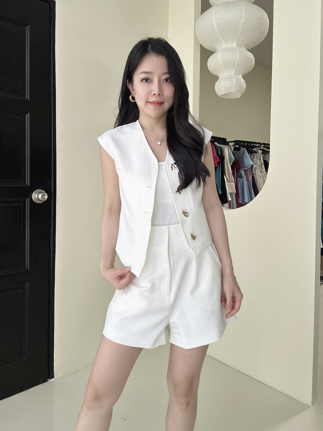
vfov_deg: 73.9
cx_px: 162
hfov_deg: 58.9
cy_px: 216
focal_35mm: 23
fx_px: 286
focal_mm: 2.69
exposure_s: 1/63
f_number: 1.9
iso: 80
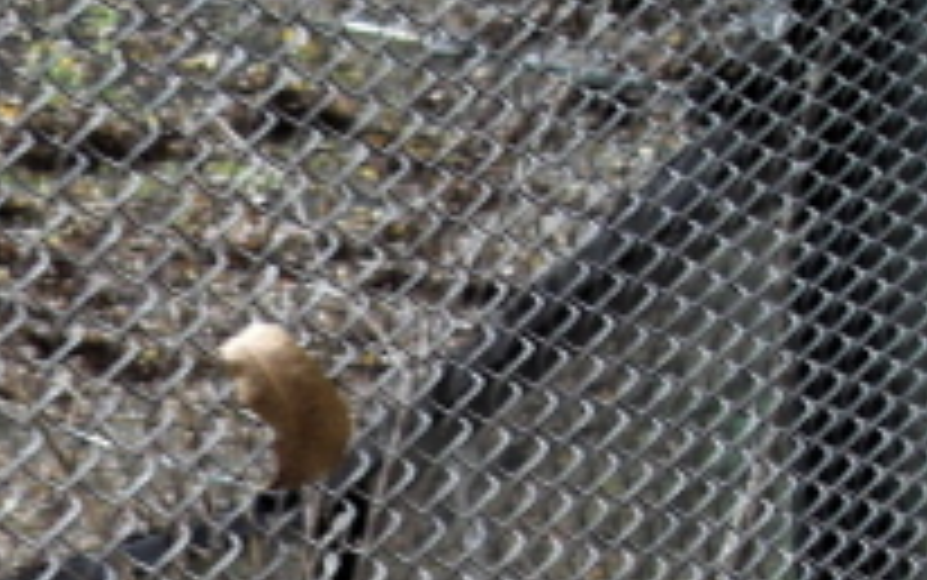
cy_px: 1030
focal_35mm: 125
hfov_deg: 15.6
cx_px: -374
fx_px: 3160
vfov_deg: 10.0
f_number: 3.2
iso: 92
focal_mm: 6.3
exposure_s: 1/30
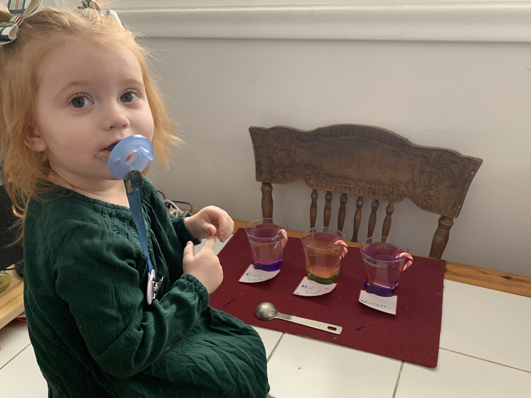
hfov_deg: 60.0
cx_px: 265
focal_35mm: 30
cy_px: 199
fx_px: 460
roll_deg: +3.3
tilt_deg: -26.6
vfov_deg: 46.8
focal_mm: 4.25
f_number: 1.8
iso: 125
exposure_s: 1/60
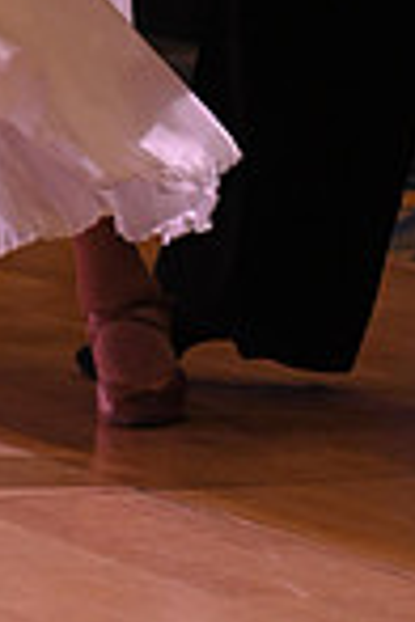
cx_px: 95
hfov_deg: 2.9
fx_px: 8299
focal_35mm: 480
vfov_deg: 4.3
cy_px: -520
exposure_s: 1/250
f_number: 5.6
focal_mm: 122
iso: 1600
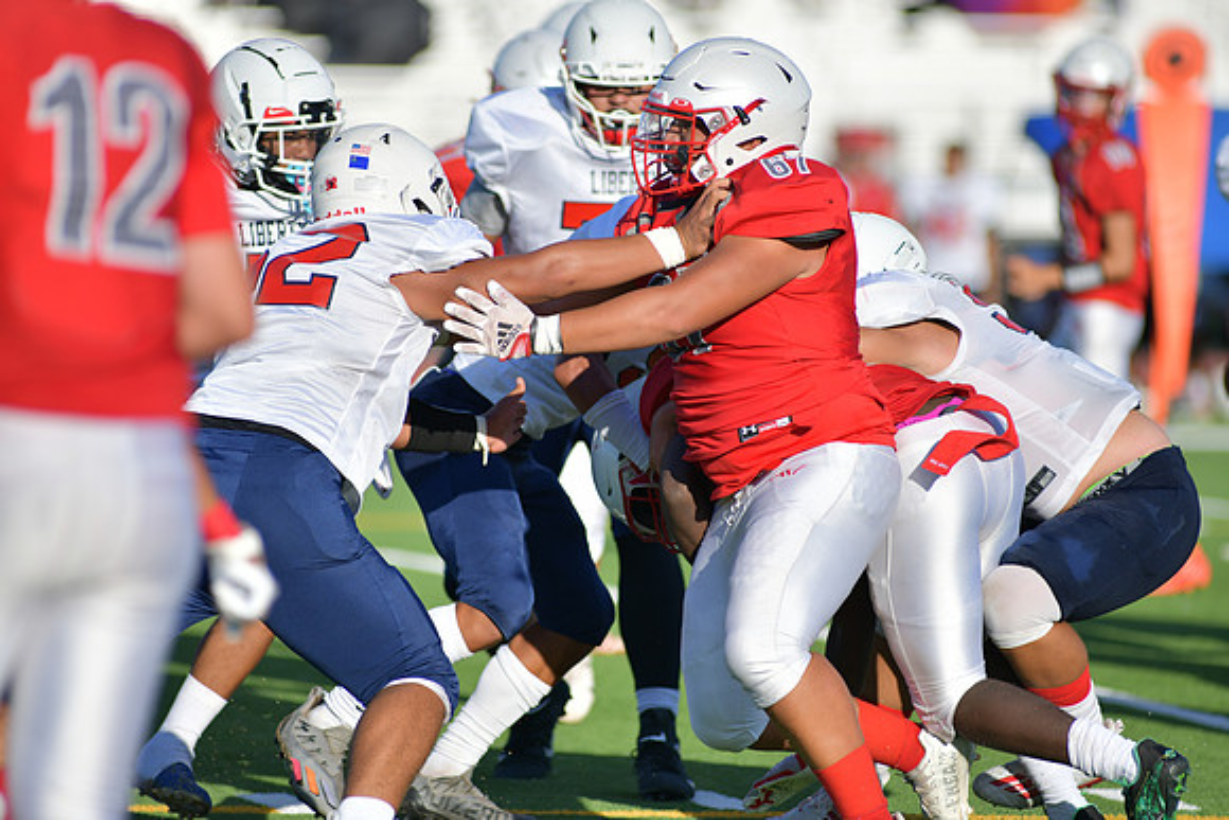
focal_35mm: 300
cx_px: 614
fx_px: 10244
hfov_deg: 6.9
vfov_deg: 4.6
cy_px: 410
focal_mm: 300
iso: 110
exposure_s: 1/2000
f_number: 3.5
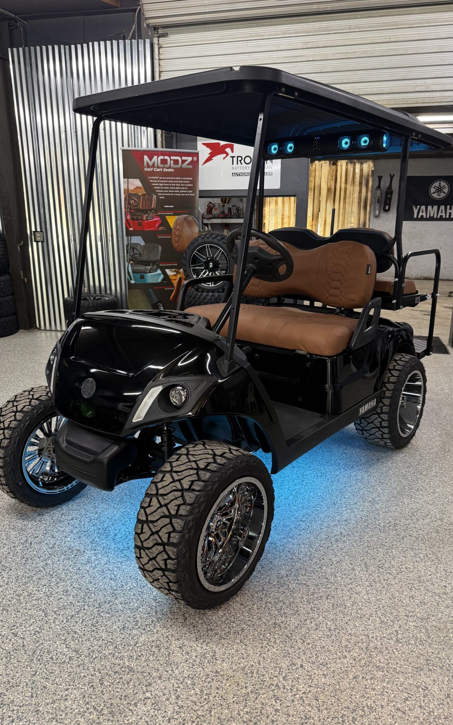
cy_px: 355
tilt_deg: -15.2
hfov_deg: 47.6
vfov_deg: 70.4
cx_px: 229
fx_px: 514
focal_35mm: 26
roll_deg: -0.7
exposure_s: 1/60
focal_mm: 6.76
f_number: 1.78
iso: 200
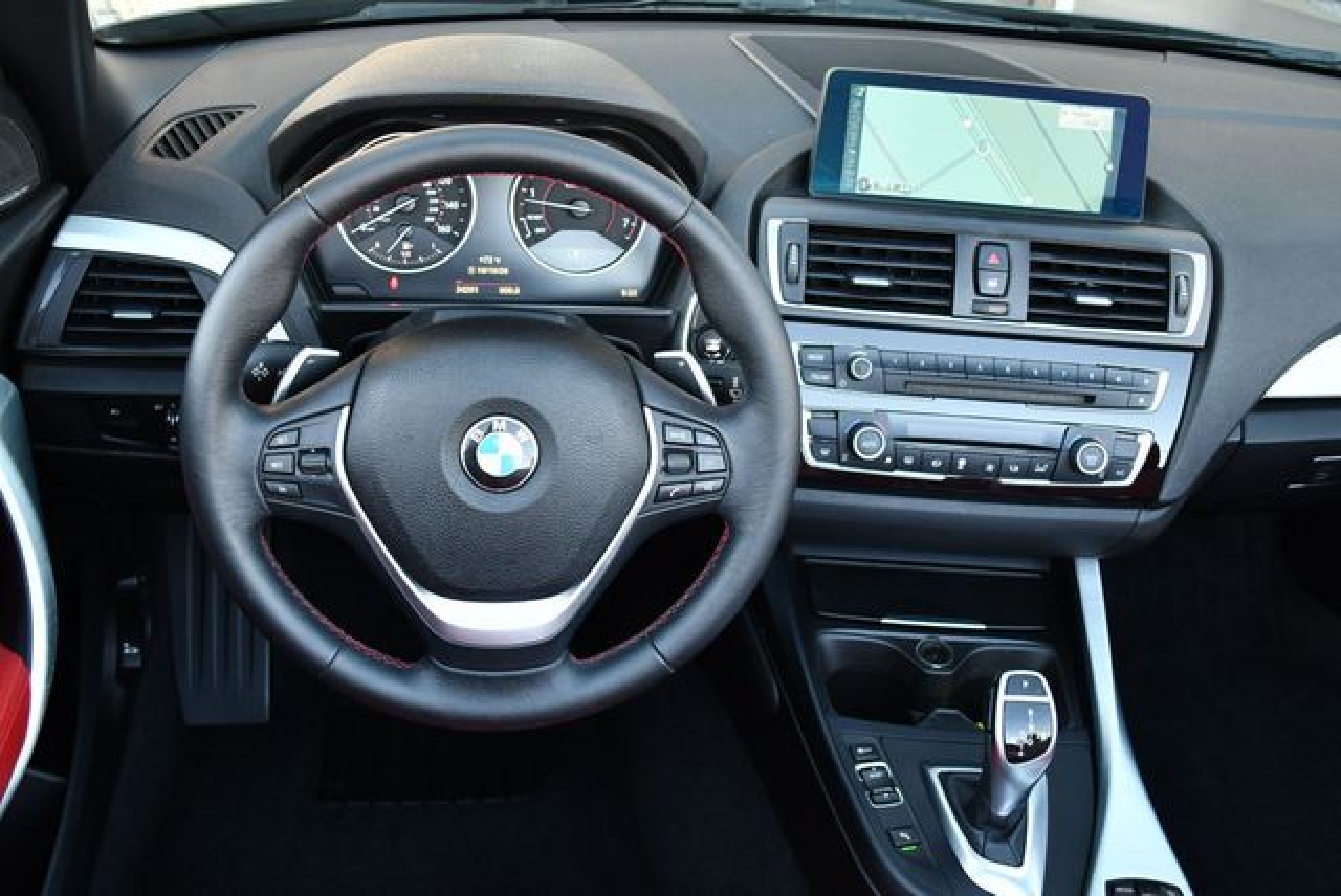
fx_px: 1491
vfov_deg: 33.5
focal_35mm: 40
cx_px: 670
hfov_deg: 48.4
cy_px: 448
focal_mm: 20
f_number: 3.8
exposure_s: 1/200
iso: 800
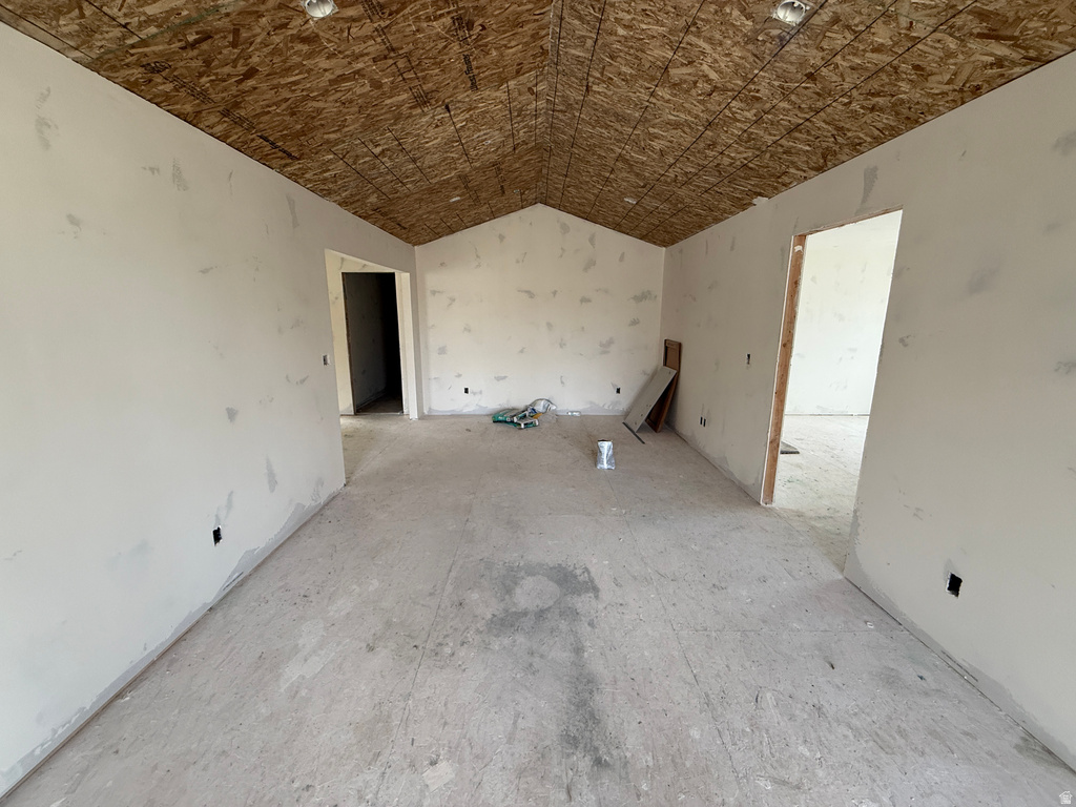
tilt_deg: -12.3
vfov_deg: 85.7
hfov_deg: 102.1
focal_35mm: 14
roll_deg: -0.2
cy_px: 404
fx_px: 435
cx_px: 538
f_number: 2.2
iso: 160
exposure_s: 1/99
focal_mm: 2.22
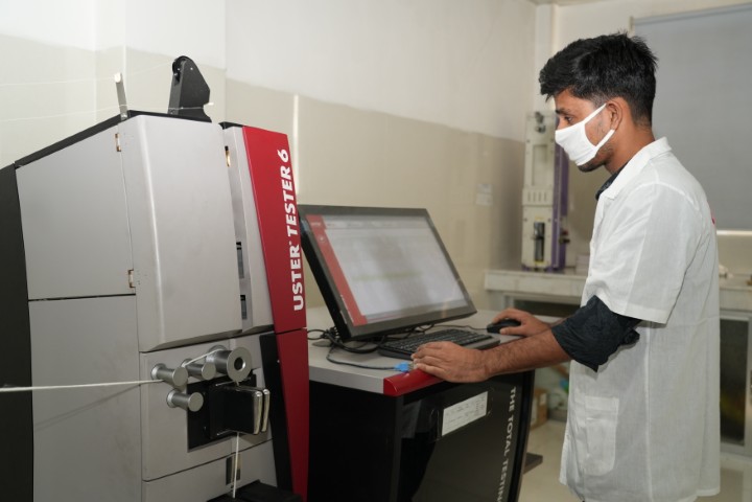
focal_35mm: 34
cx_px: 376
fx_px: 710
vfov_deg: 38.9
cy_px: 251
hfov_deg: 55.8
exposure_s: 1/60
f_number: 4
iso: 1000
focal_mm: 34
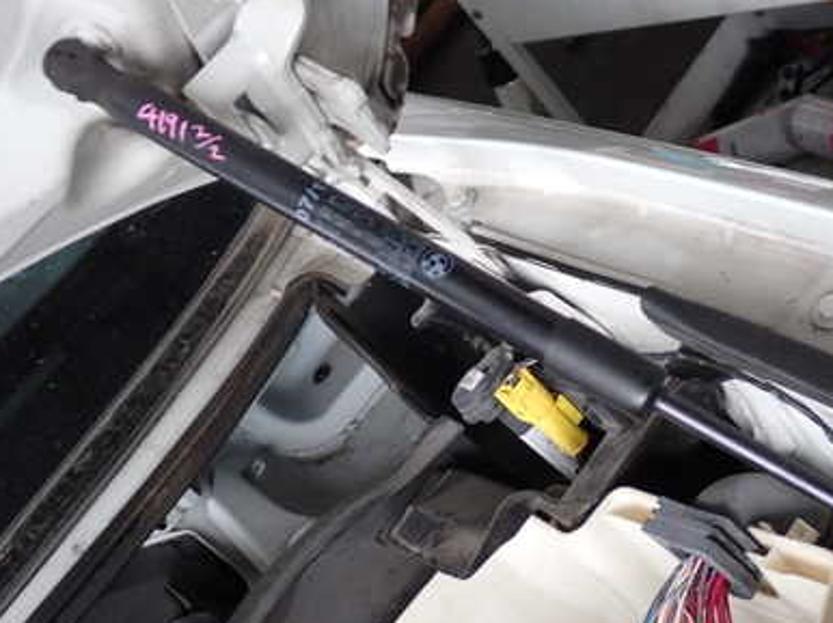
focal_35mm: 56
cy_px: 360
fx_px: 1347
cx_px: 535
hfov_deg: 34.1
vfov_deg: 26.0
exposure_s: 1/40
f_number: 2.5
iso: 200
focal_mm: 6.37
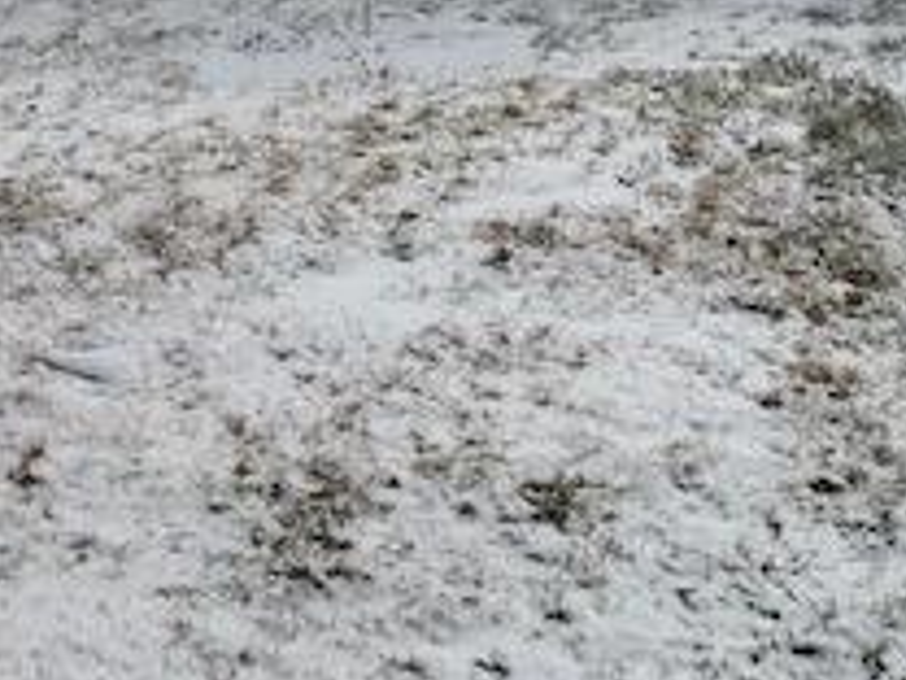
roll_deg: +0.8
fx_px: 2251
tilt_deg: +0.3
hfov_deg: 22.7
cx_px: 579
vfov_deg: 16.0
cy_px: -288
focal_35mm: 86
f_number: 1.8
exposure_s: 1/8000
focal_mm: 3.99
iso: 25
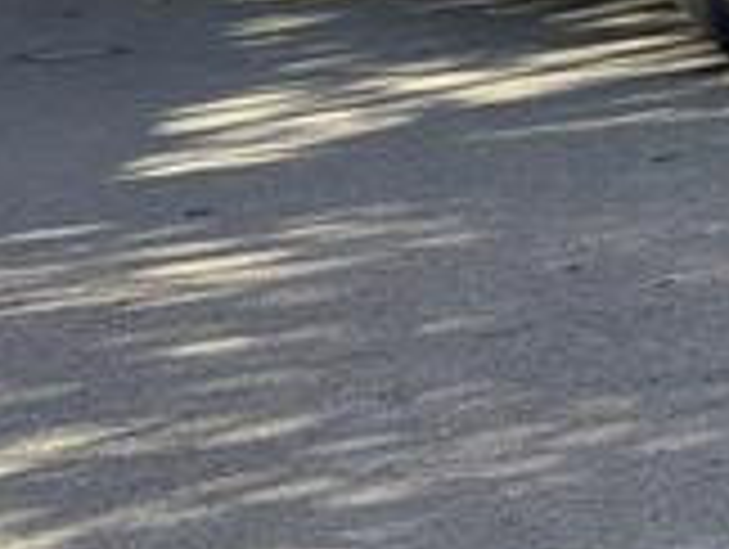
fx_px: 6517
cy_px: -394
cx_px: 882
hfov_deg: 6.4
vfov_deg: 4.8
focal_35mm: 309
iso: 40
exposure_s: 1/121
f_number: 2.8
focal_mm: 9
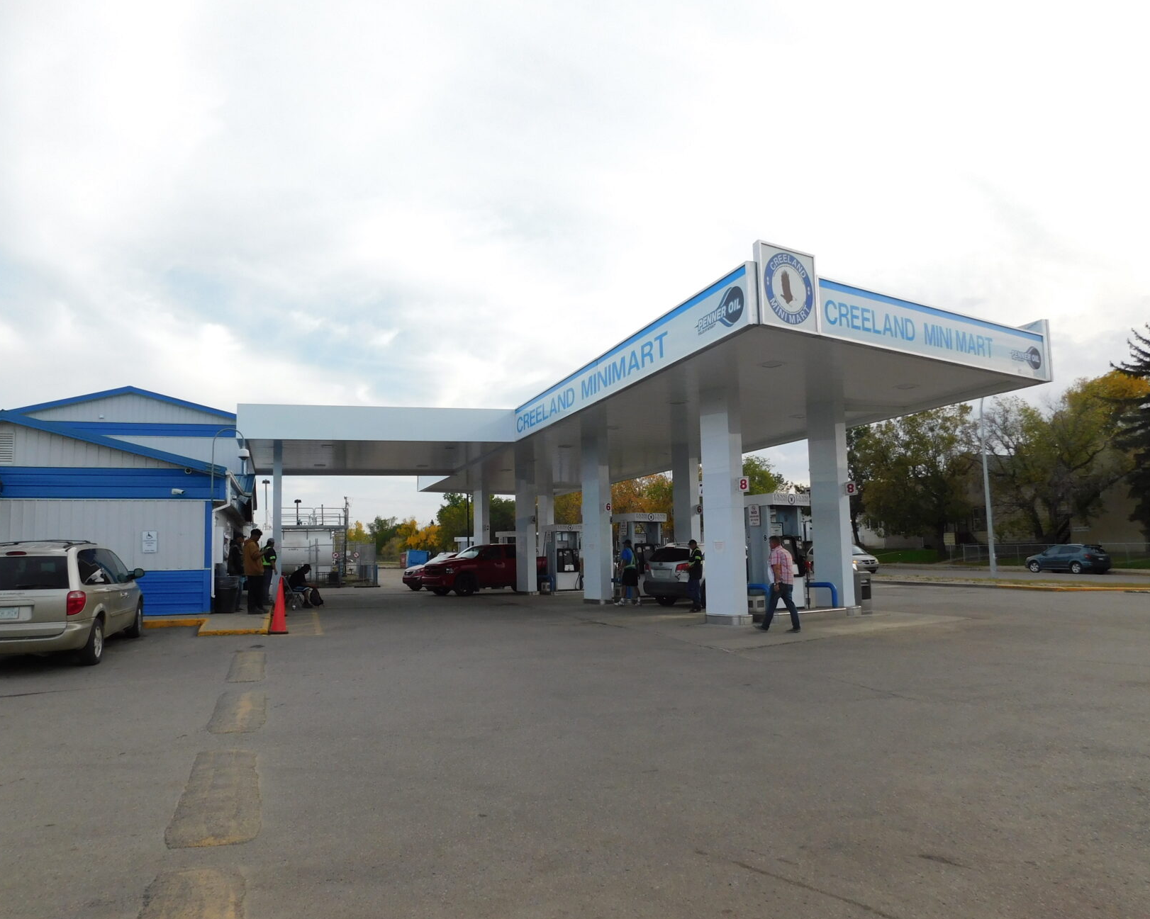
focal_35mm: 26
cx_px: 515
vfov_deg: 54.9
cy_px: 477
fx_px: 885
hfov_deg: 65.9
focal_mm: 4.1
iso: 125
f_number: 3
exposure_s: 1/800
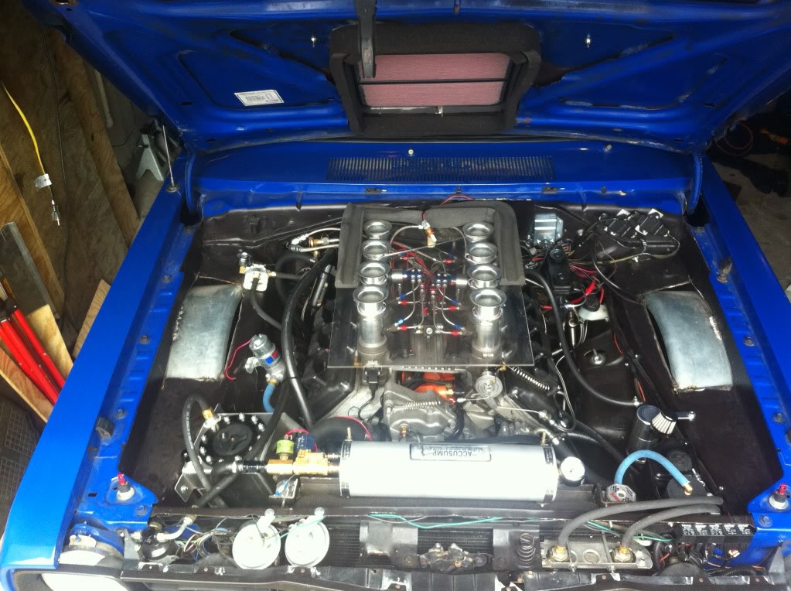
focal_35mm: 35
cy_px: 296
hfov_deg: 52.7
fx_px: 799
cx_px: 396
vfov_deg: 40.6
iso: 125
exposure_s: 1/120
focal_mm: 3.9
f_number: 2.8
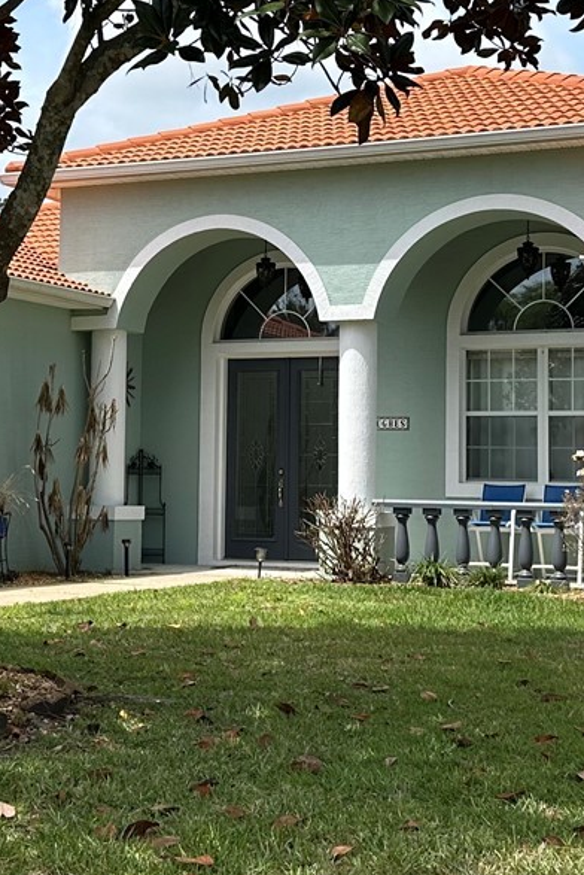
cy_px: 361
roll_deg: -1.3
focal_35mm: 68
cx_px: 209
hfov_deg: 20.0
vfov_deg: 29.6
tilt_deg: +5.3
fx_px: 1653
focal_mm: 6.86
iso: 80
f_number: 1.78
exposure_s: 1/2967
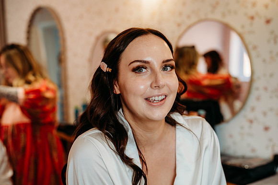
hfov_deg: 39.6
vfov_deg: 27.0
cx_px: 139
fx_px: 386
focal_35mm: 50
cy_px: 92
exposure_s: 1/250
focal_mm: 50
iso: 560
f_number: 2.8
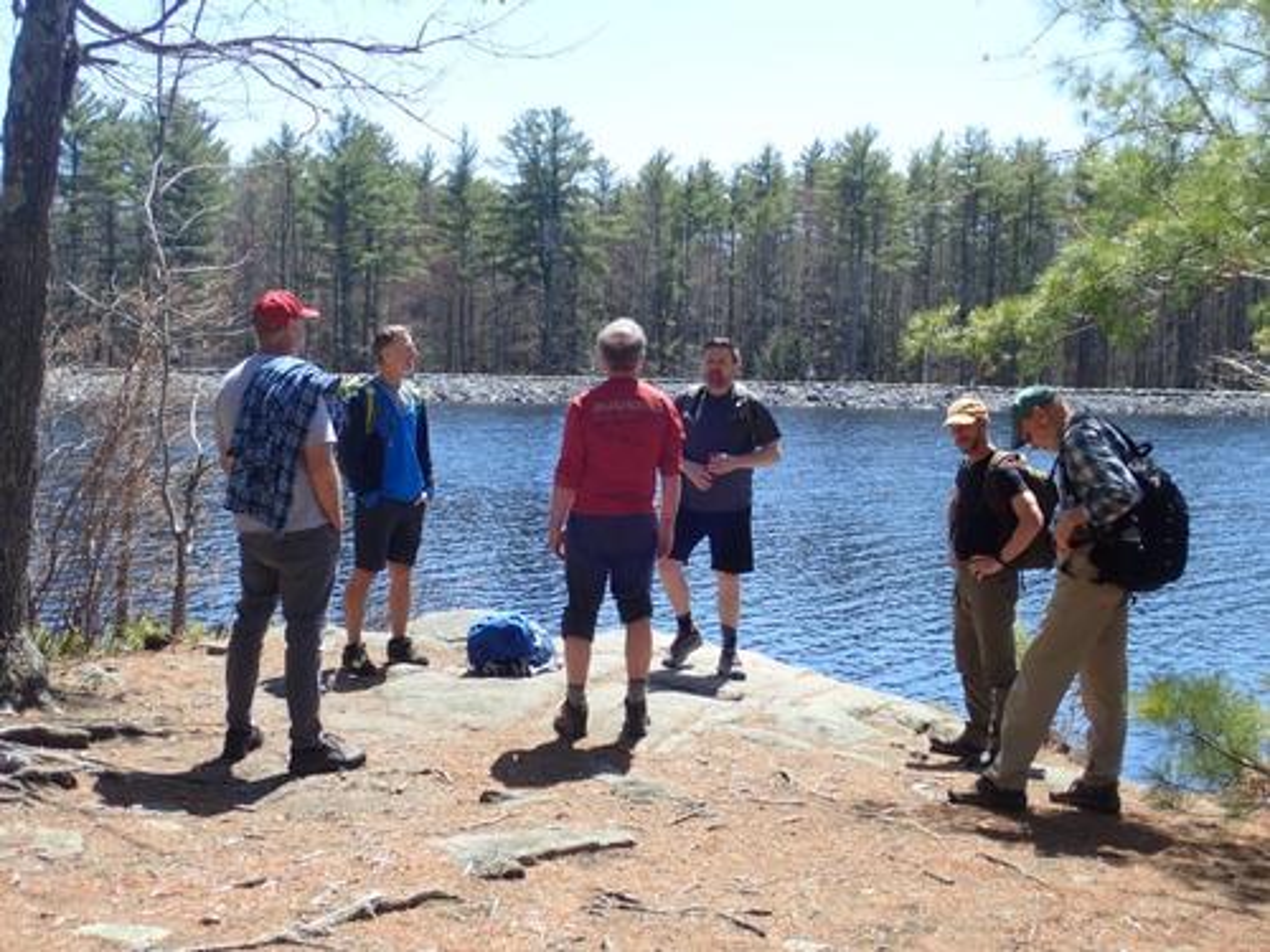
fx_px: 1688
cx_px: 635
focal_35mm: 46
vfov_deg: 31.5
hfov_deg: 41.2
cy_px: 476
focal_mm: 8.41
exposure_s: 1/250
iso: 100
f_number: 4.5
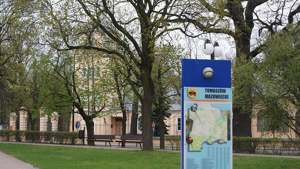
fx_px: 442
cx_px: 149
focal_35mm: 56
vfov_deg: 21.6
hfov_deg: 37.5
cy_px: 88
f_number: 6.3
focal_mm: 35
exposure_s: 1/100
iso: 100
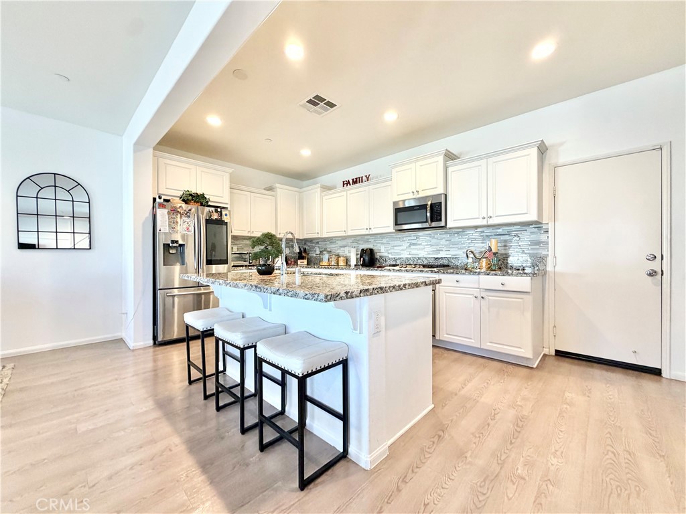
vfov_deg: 85.7
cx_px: 343
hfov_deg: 102.1
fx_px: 277
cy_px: 257
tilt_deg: -0.4
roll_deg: +0.0
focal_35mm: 14
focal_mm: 2.22
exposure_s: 1/120
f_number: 2.2
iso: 250
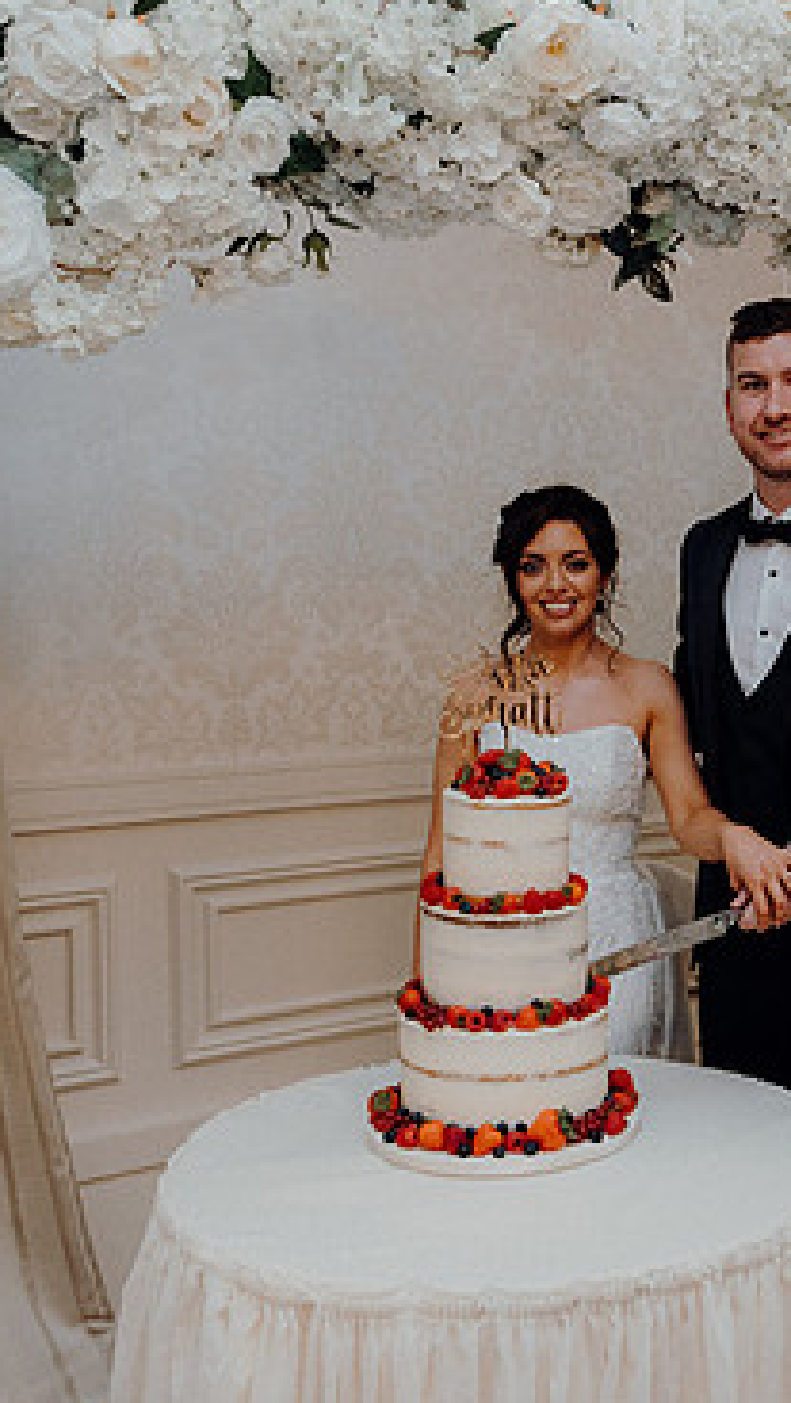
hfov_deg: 26.9
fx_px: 1600
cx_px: 695
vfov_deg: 47.3
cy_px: 690
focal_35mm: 43
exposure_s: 1/160
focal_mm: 26
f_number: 3.5
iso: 2500
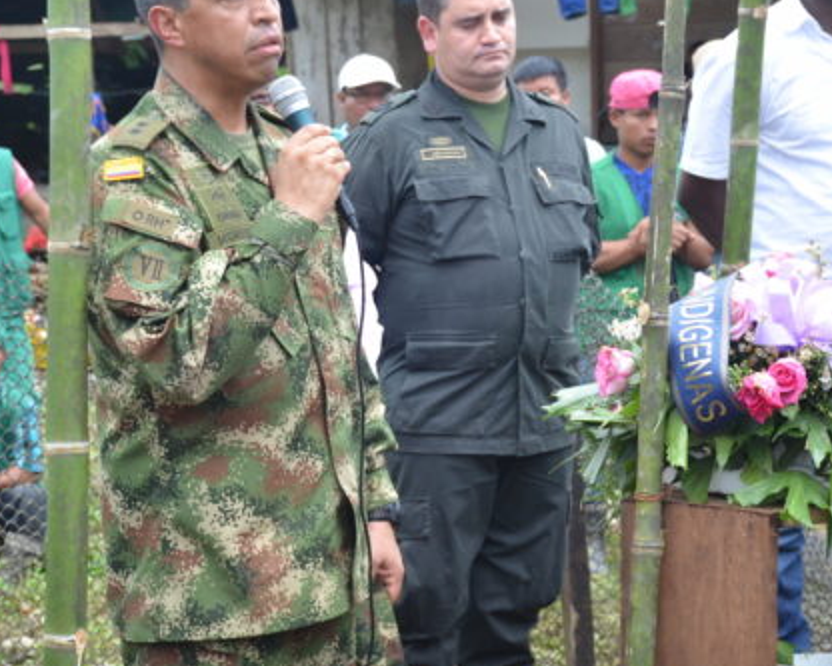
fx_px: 2238
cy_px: 341
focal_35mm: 91
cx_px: 516
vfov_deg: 16.9
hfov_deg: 21.0
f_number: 5.6
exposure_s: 1/125
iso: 320
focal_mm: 35
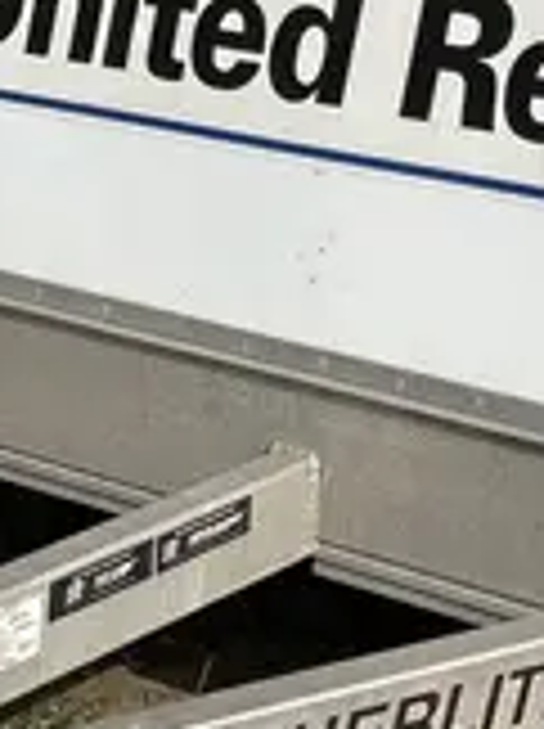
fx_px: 2479
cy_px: -551
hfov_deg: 12.0
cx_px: 818
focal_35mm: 118
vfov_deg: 14.8
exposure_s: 1/6579
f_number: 1.5
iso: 50
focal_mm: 5.7
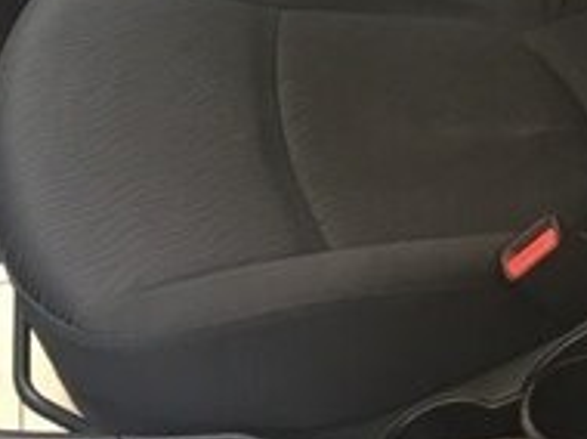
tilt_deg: -31.1
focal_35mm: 101
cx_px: 738
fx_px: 1711
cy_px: -70
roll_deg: +0.4
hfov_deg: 18.3
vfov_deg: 14.2
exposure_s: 1/33
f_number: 2.2
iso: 80
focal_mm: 4.15
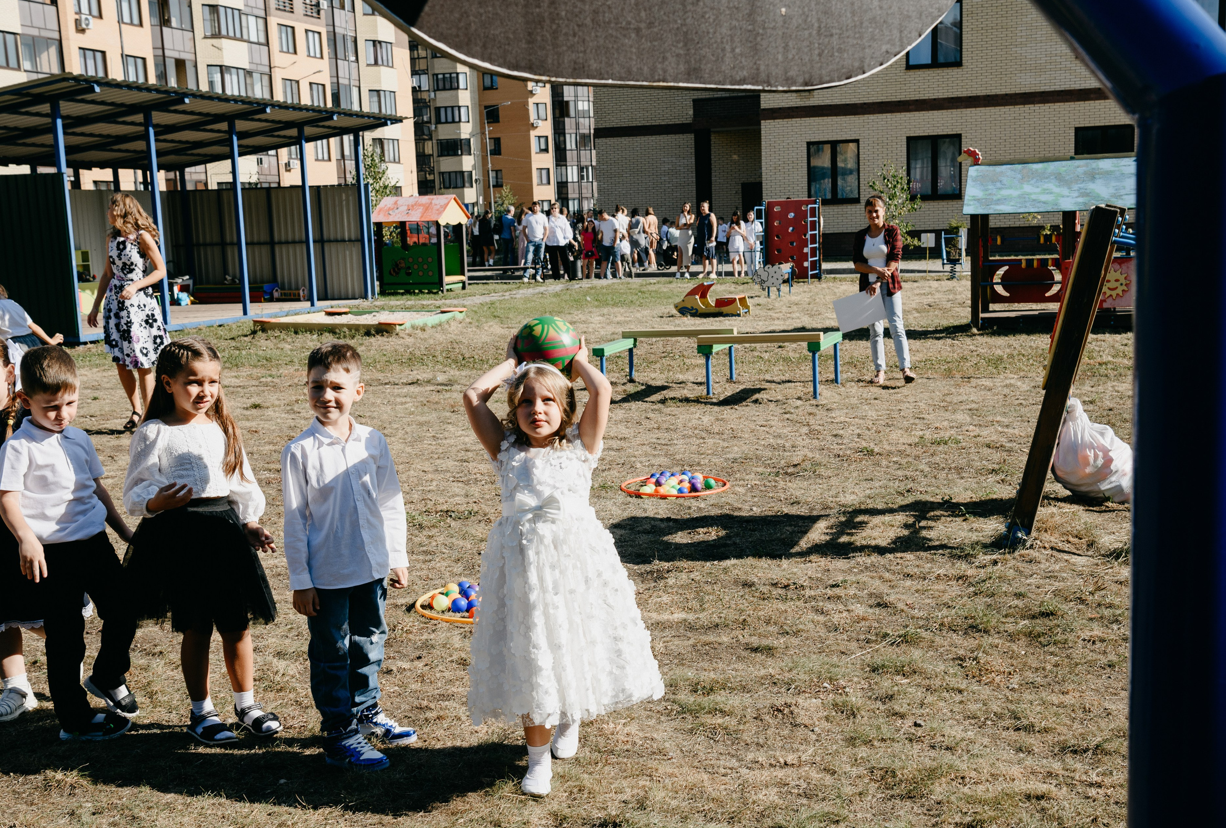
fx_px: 1538
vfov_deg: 30.1
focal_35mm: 45
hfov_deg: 43.4
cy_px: 475
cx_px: 642
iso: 160
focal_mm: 36
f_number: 8
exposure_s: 1/400
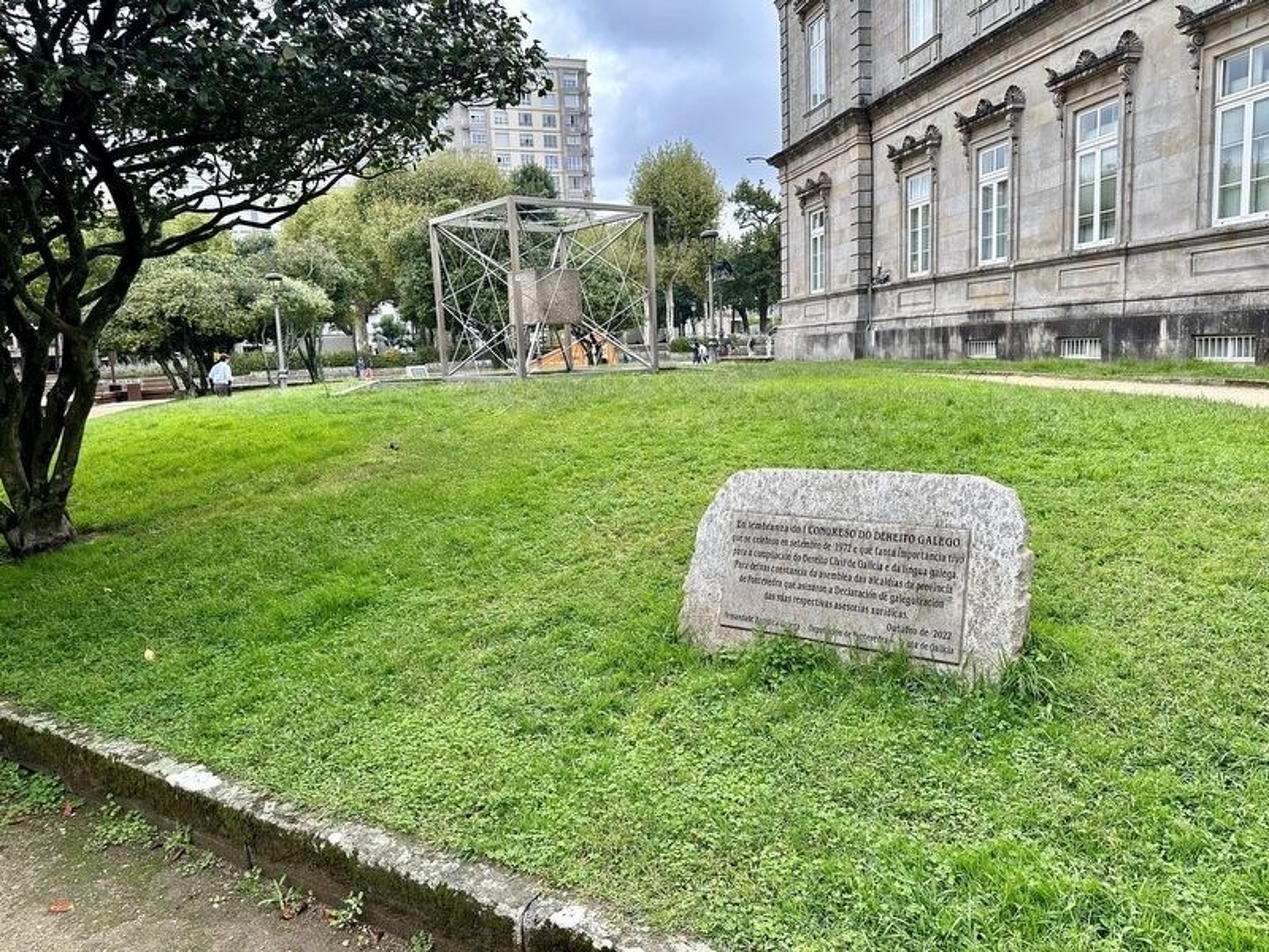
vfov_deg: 56.8
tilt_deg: -8.6
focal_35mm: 24
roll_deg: +2.5
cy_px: 476
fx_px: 880
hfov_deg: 71.6
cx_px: 634
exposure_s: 1/421
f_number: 1.78
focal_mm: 6.86
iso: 80
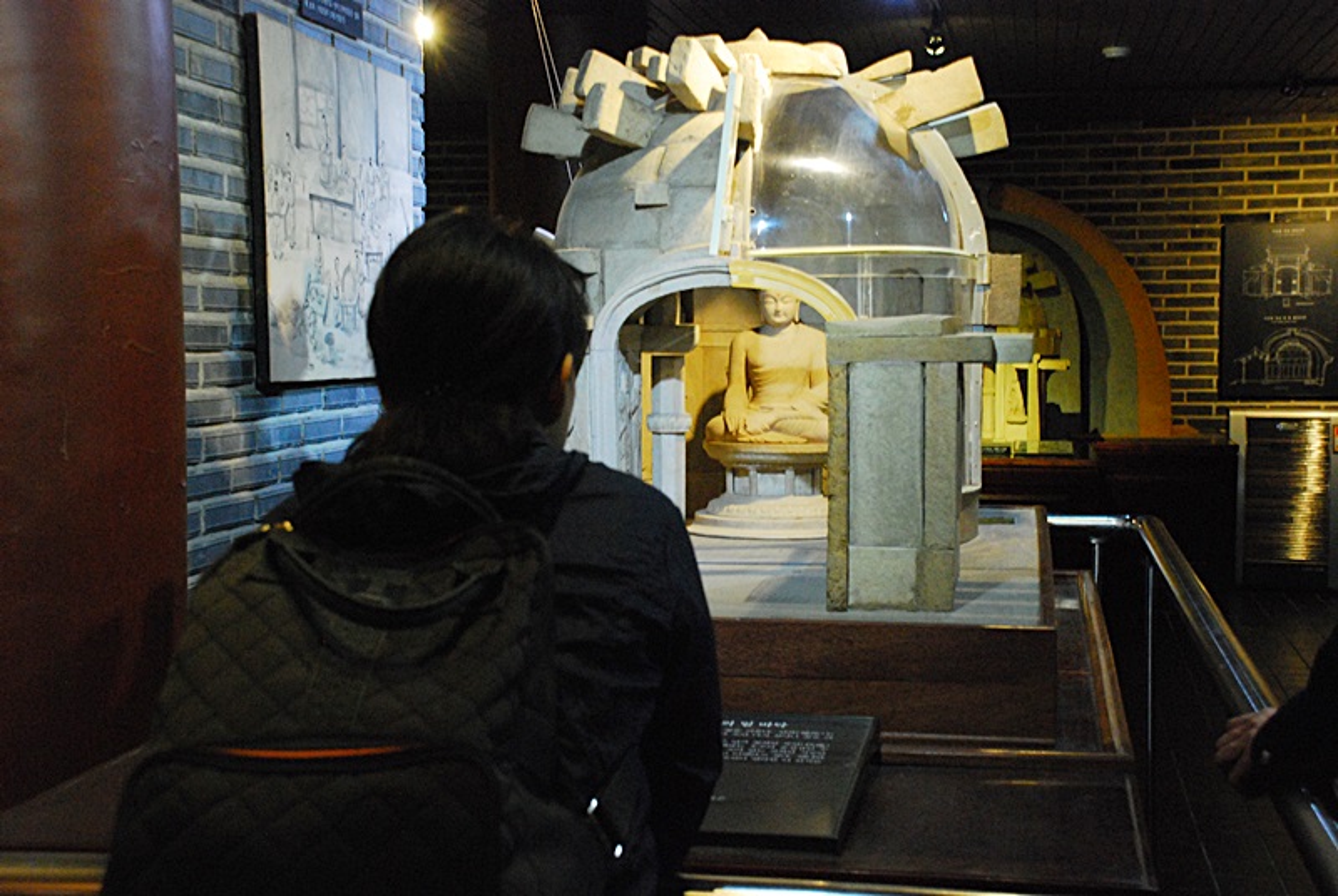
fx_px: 1954
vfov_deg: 25.8
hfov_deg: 37.8
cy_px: 448
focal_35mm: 52
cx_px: 669
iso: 1600
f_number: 6.3
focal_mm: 35
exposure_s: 1/6
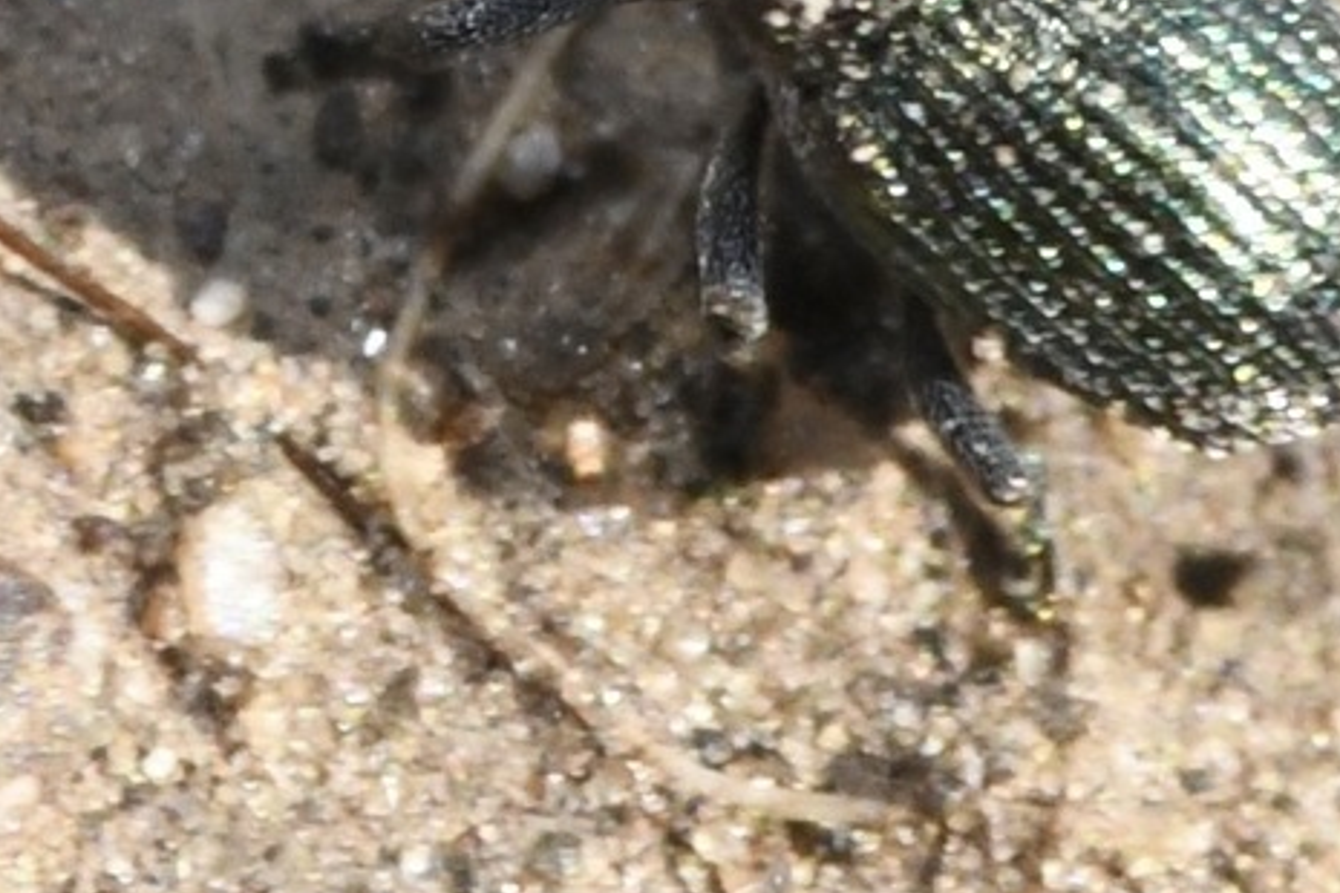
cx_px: 941
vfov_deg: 4.2
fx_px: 12097
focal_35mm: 325
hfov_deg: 6.3
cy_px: 6
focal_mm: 105
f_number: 25
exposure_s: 1/160
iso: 1000
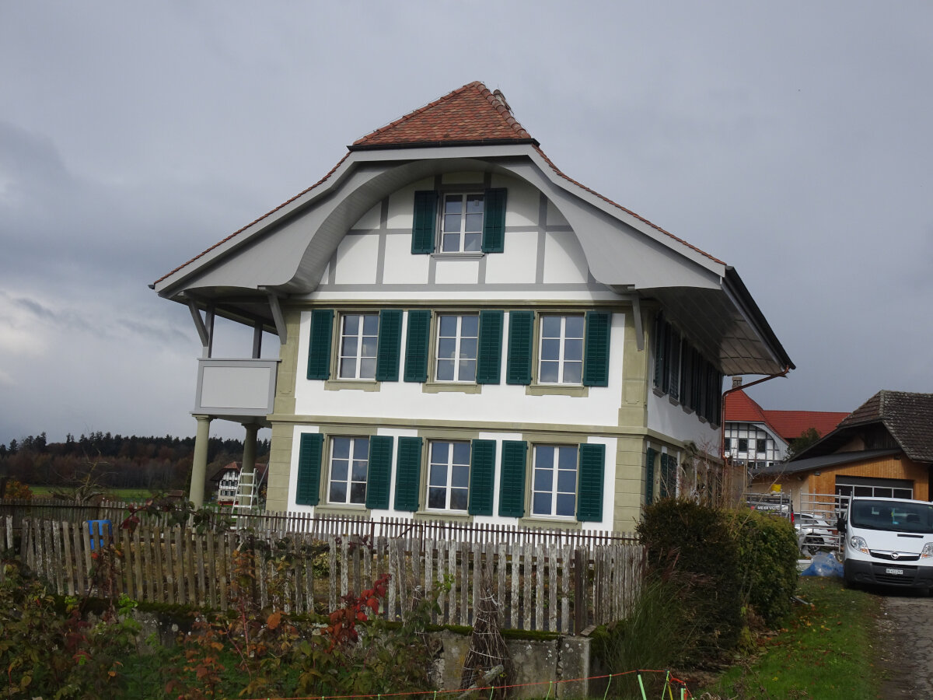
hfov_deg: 41.2
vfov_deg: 31.5
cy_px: 350
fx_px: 1240
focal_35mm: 46
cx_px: 466
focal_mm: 7.87
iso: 80
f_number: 4.5
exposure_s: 1/640
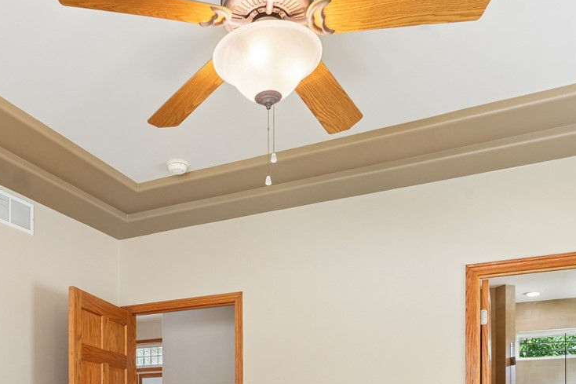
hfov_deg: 51.4
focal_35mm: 37
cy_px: 428
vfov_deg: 31.6
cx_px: 216
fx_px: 592
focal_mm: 16
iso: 640
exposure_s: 1/40
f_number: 10
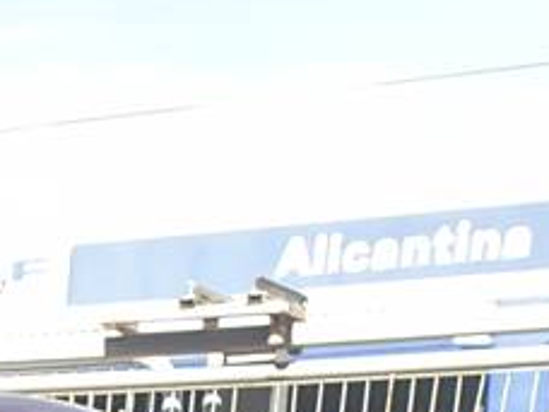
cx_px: -925
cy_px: 1287
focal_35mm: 164
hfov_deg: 10.0
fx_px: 2601
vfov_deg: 7.7
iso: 50
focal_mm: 4.3
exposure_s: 1/596
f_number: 2.4
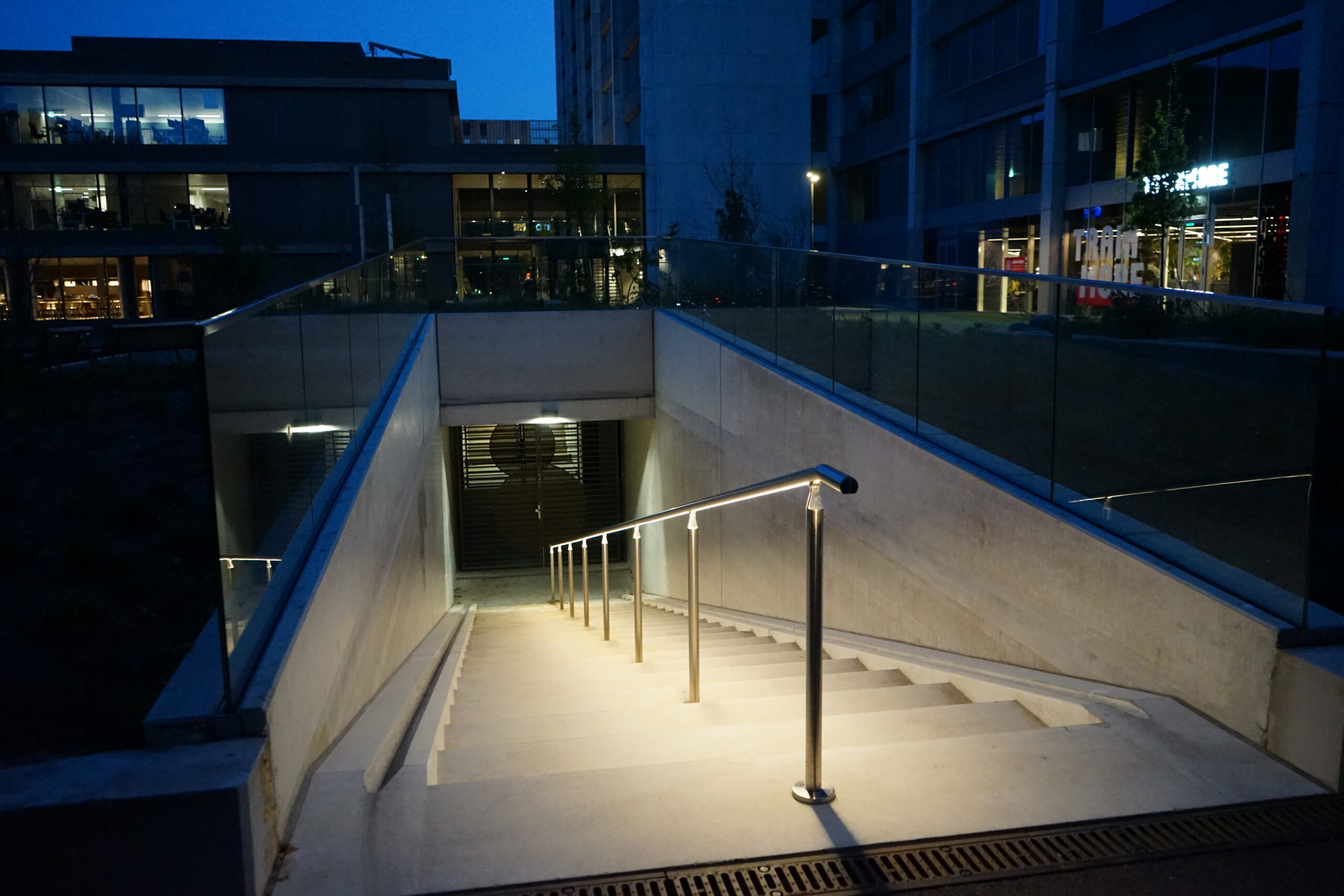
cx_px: 672
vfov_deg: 46.4
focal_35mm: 28
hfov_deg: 65.5
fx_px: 1045
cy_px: 448
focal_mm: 28
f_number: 3.5
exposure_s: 1/125
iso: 6400
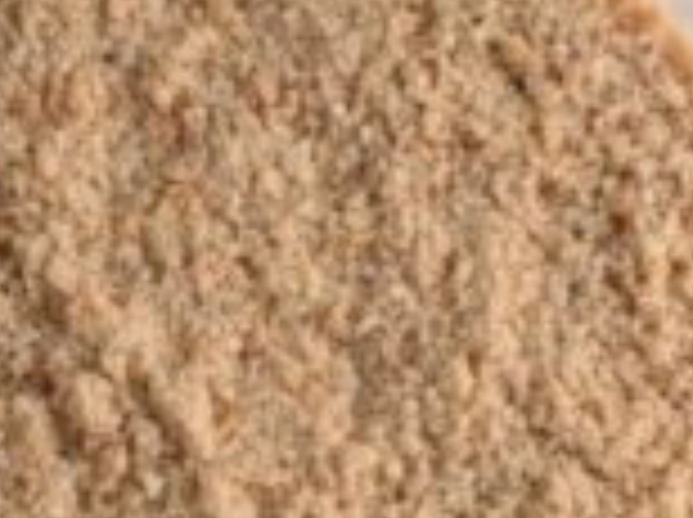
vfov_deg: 5.6
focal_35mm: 266
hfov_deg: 7.4
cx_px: 148
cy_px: 162
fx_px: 5317
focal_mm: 32
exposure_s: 1/80
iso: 400
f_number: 5
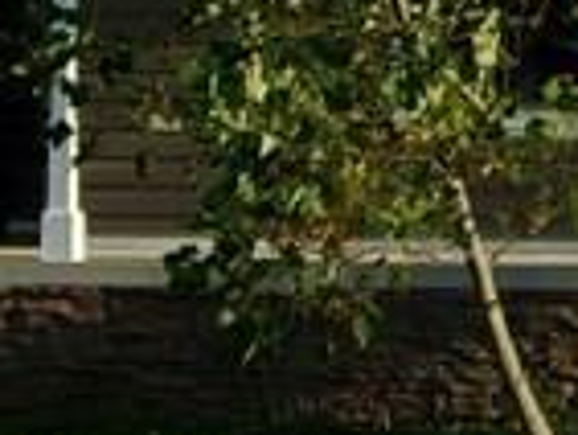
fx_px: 6434
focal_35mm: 385
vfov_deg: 3.8
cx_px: 951
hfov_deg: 5.1
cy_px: -620
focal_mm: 9.4
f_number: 4.2
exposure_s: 1/420
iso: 80
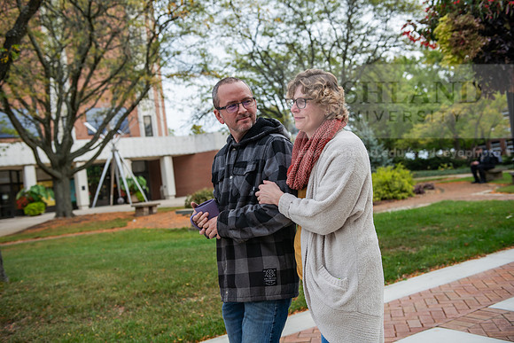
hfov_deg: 50.7
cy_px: 172
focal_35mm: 38
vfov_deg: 35.1
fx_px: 543
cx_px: 257
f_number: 3.5
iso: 64
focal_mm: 38
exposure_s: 1/320
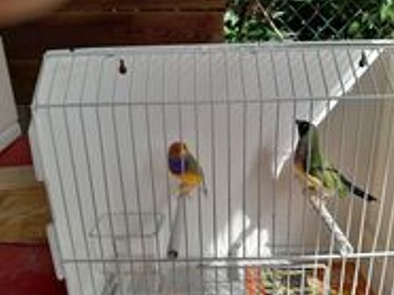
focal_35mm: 28
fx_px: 319
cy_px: 154
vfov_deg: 49.7
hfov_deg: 63.4
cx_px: 211
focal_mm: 3.98
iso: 40
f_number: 1.8
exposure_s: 1/203
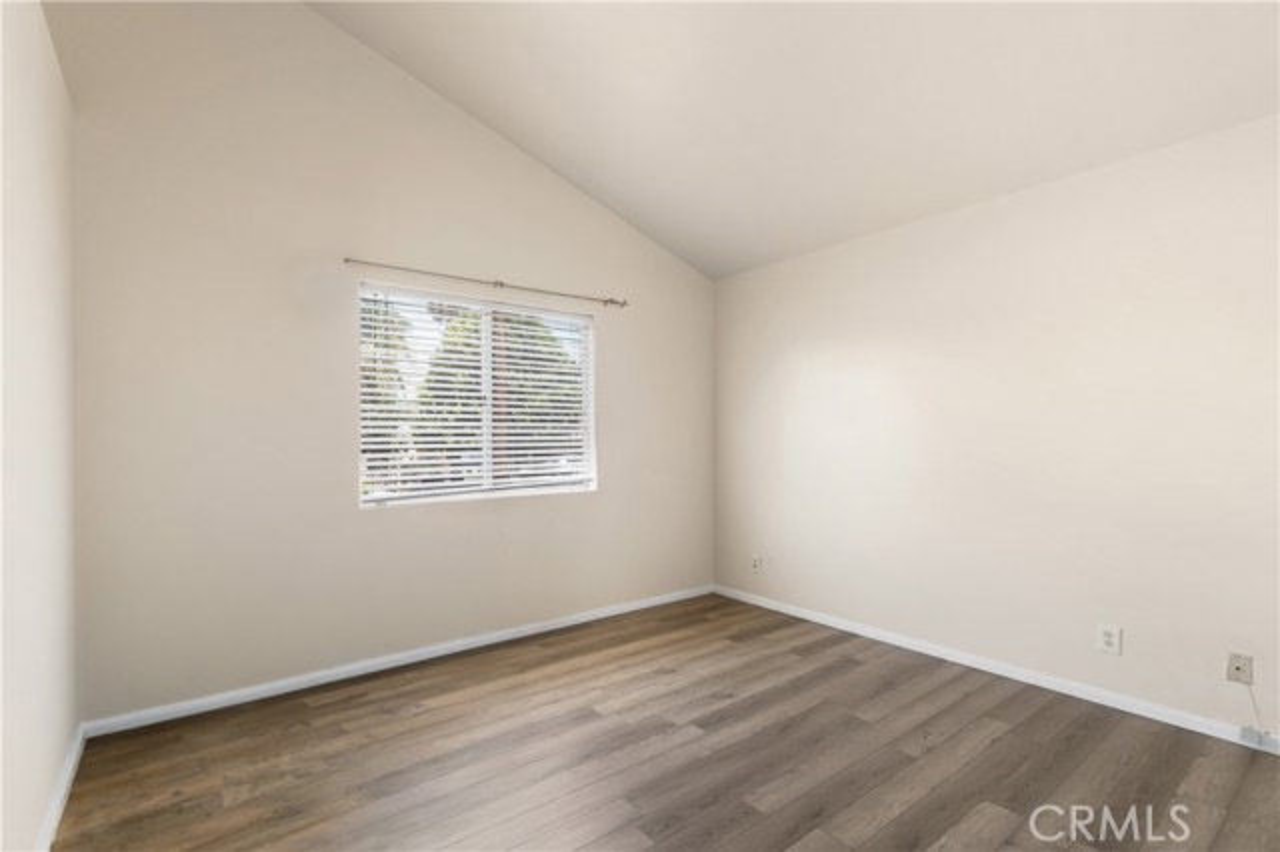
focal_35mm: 15
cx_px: 640
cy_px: 426
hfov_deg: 100.4
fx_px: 533
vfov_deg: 77.3
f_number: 7.1
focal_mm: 10
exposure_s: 1/6
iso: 400
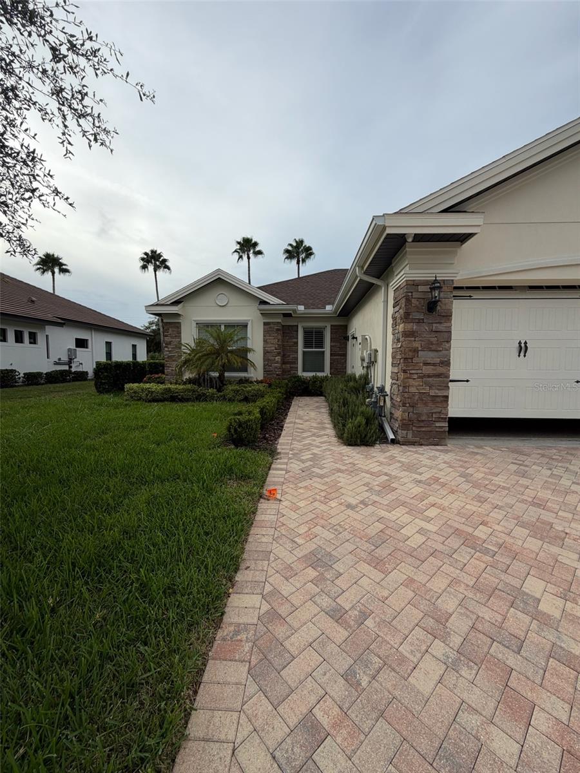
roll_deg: -0.5
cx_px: 290
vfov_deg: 102.1
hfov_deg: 85.7
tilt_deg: -3.5
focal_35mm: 14
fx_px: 313
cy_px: 386
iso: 25
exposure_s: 1/770
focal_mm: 2.22
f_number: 2.2
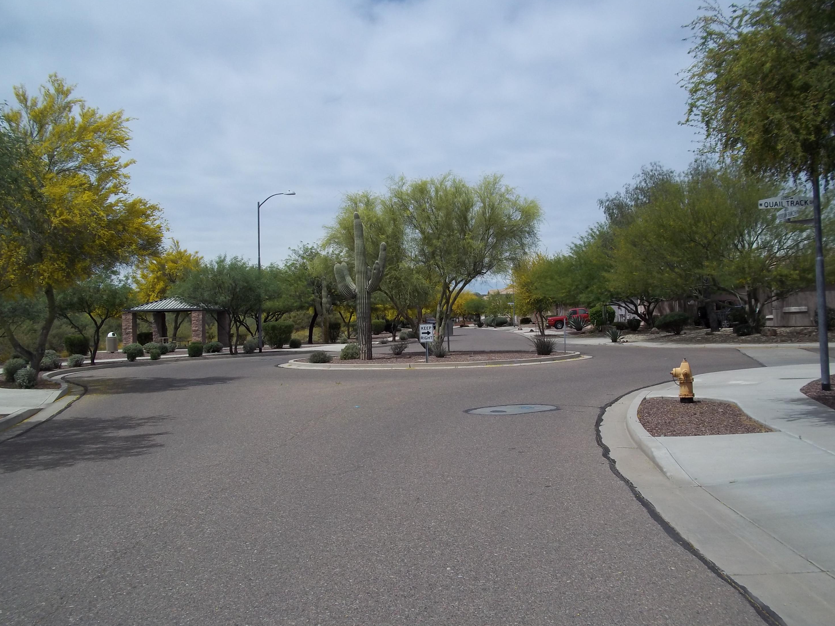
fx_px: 892
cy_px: 310
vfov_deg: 38.7
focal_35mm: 37
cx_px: 408
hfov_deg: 50.1
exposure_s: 1/500
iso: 80
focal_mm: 6.5
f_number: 8
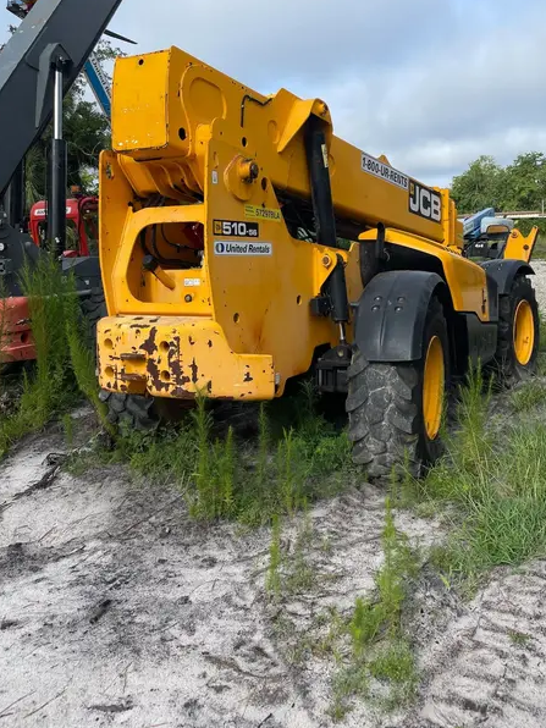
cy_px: 285
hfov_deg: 43.9
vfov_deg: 56.3
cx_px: 330
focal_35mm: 32
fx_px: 673
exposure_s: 1/2618
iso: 32
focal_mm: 4.2
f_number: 1.6
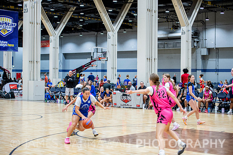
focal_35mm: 70
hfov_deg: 28.9
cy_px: 78
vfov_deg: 19.4
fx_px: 453
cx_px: 116
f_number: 2.8
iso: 2000
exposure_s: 1/400
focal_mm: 70
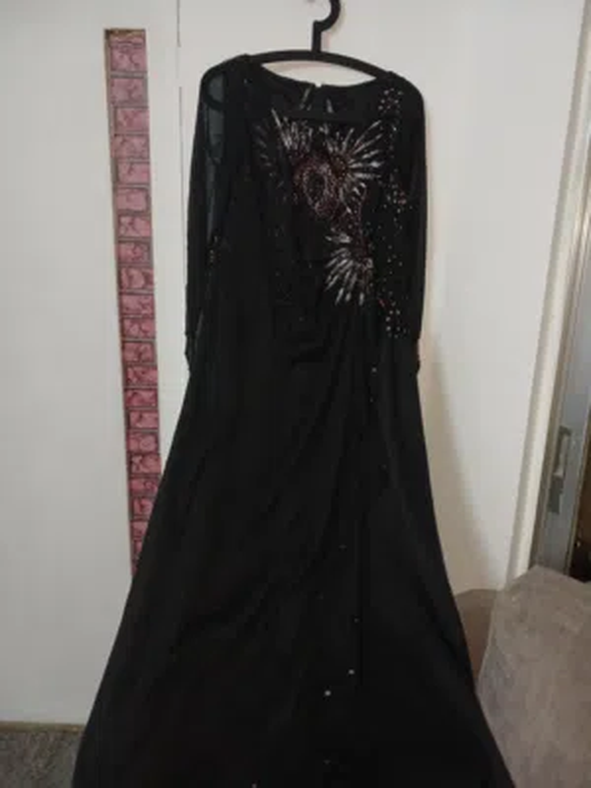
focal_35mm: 27
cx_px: 296
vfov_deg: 65.3
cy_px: 394
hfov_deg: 51.4
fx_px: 615
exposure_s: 1/50
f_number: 1.8
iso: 250
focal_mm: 4
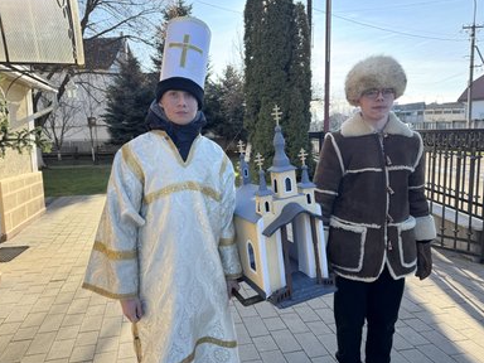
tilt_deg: -7.1
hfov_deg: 69.4
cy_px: 180
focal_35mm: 25
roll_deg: +1.6
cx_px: 233
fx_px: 350
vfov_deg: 54.9
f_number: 1.78
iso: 80
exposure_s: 1/700
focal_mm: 6.76
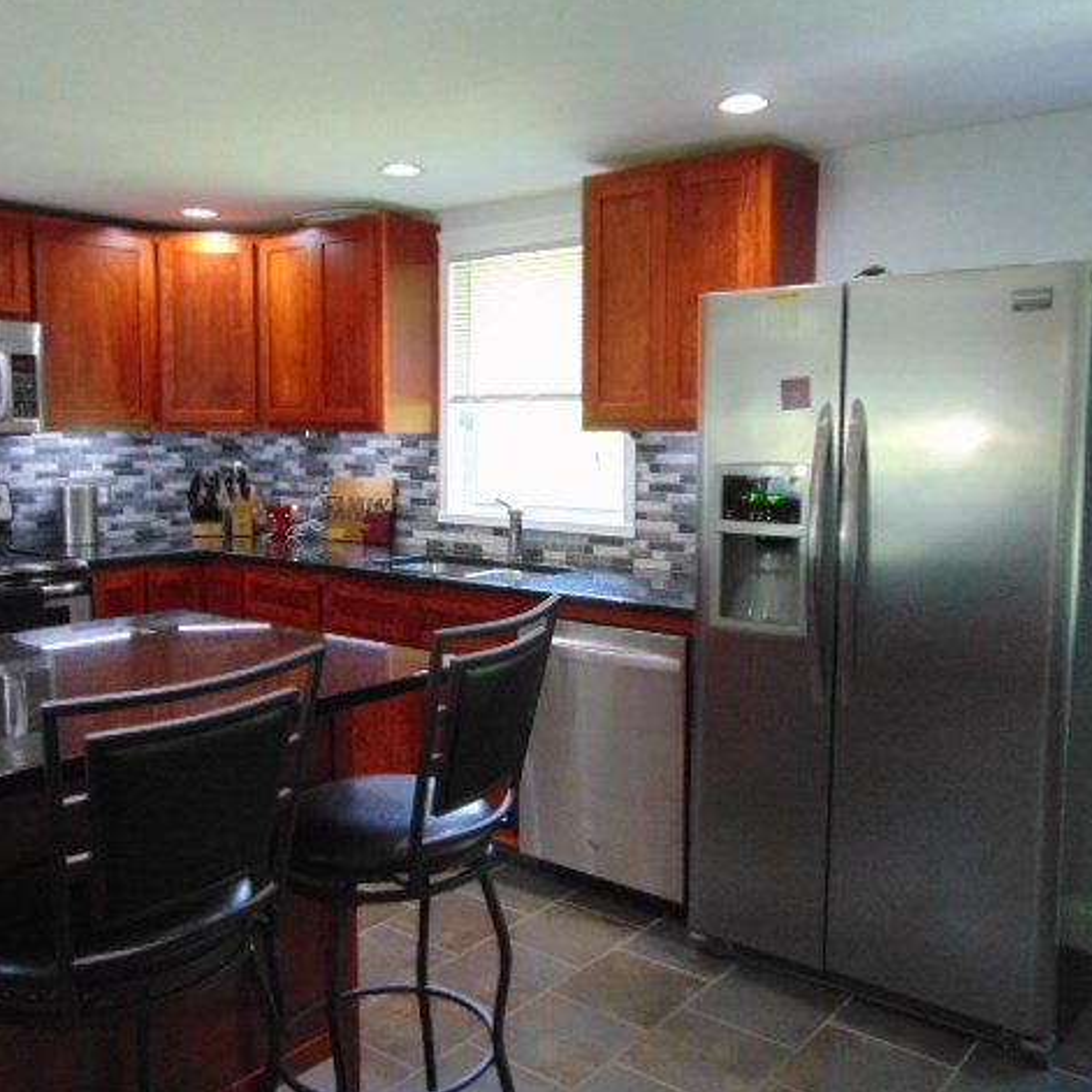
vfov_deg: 54.0
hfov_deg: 54.0
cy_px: 545
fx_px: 1071
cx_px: 517
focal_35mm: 30
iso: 400
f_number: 3
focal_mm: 4.5
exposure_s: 1/25
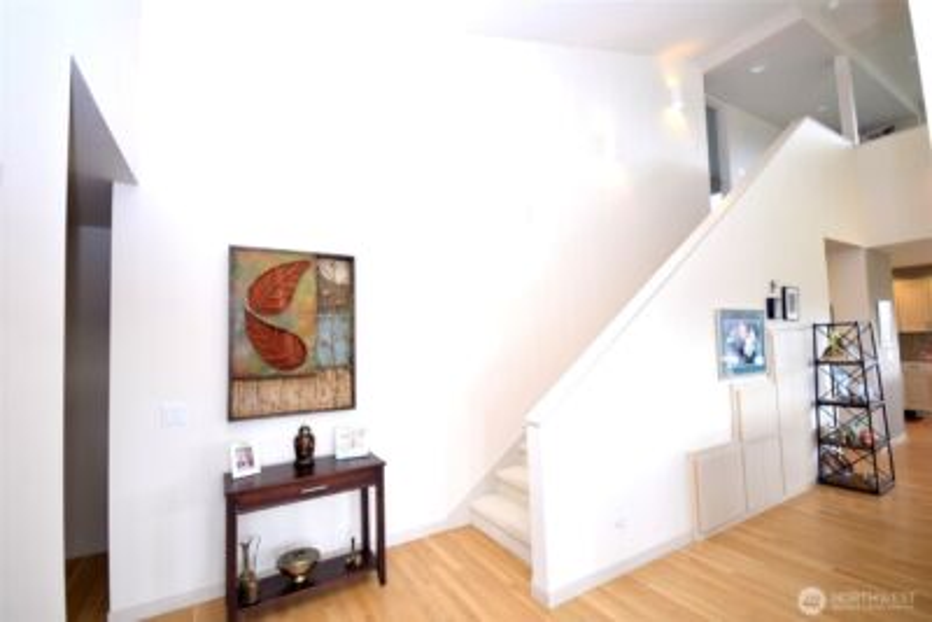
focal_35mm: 15
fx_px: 388
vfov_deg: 77.4
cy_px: 311
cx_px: 466
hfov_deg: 100.4
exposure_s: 1/100
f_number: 5
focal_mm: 10
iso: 400
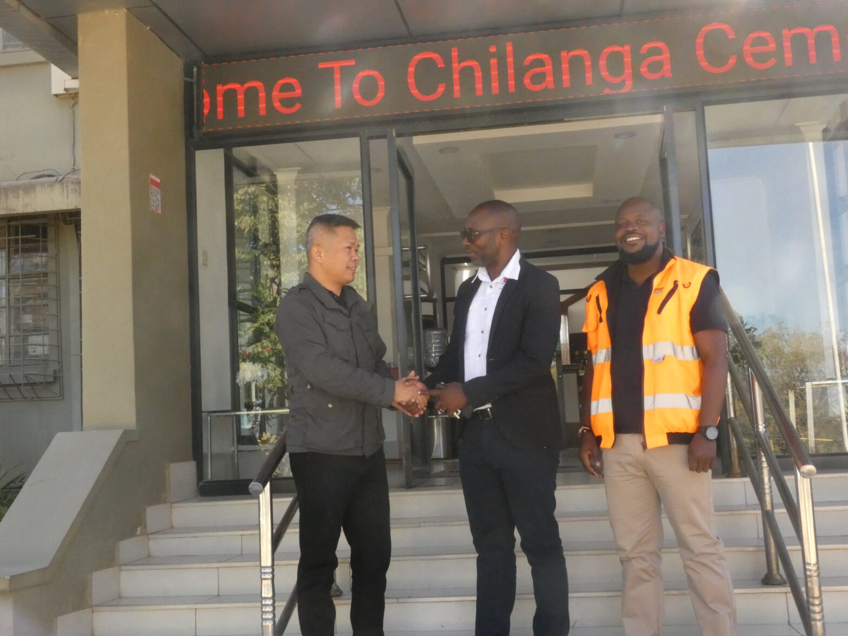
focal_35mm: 43
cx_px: 424
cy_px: 318
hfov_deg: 43.9
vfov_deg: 33.6
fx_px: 1053
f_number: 7.1
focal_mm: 7.8
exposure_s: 1/250
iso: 800
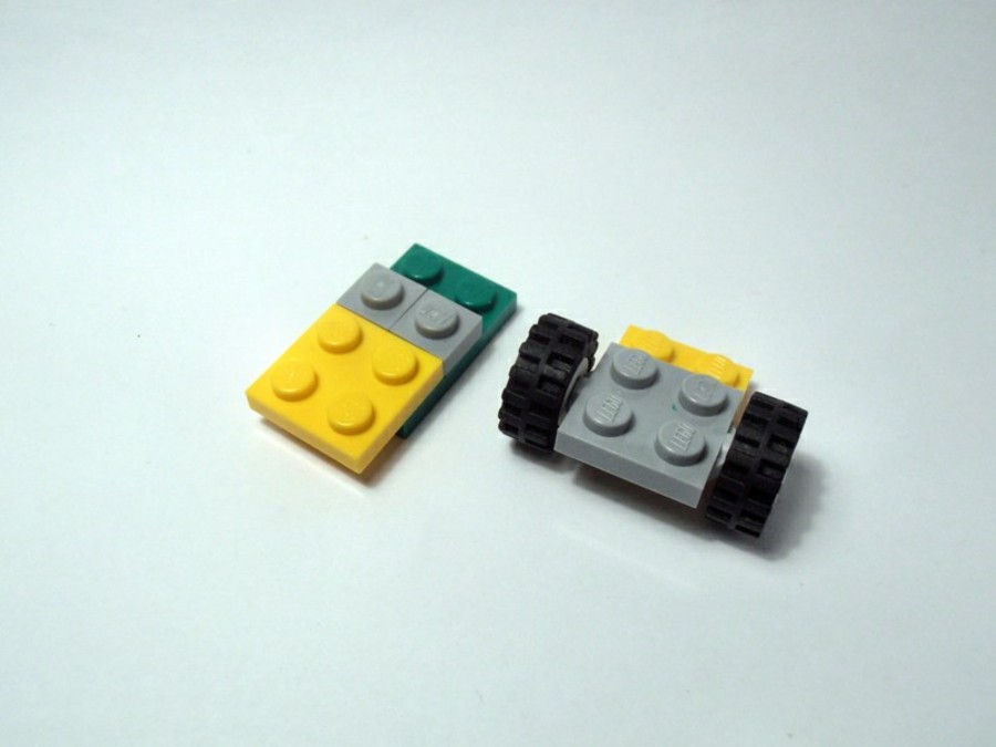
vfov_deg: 38.7
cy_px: 374
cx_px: 498
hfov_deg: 50.1
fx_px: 1065
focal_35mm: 37
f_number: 3.9
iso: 80
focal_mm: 6.61
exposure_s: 1/100
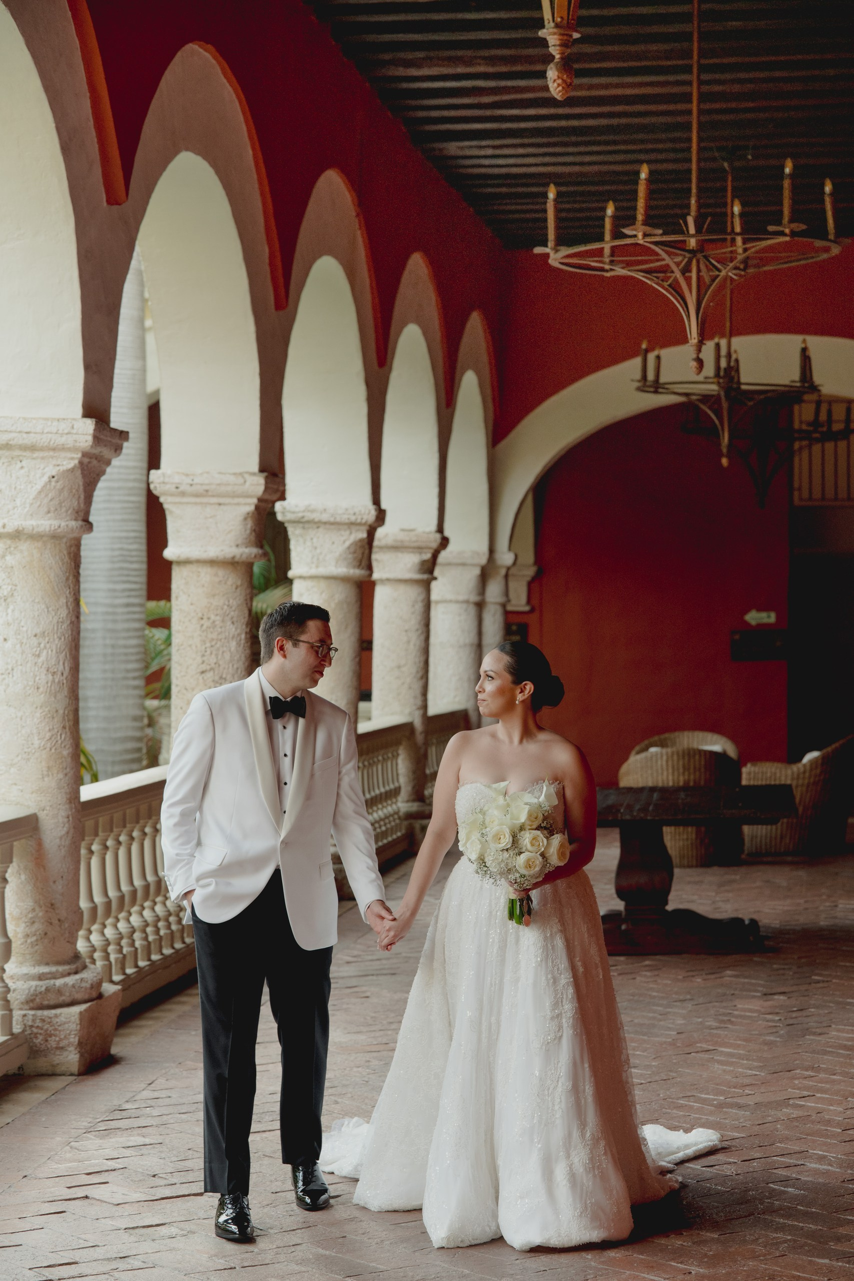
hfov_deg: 16.1
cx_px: 427
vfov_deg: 23.9
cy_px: 640
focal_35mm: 85
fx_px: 3024
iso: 640
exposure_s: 1/200
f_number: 5
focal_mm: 85
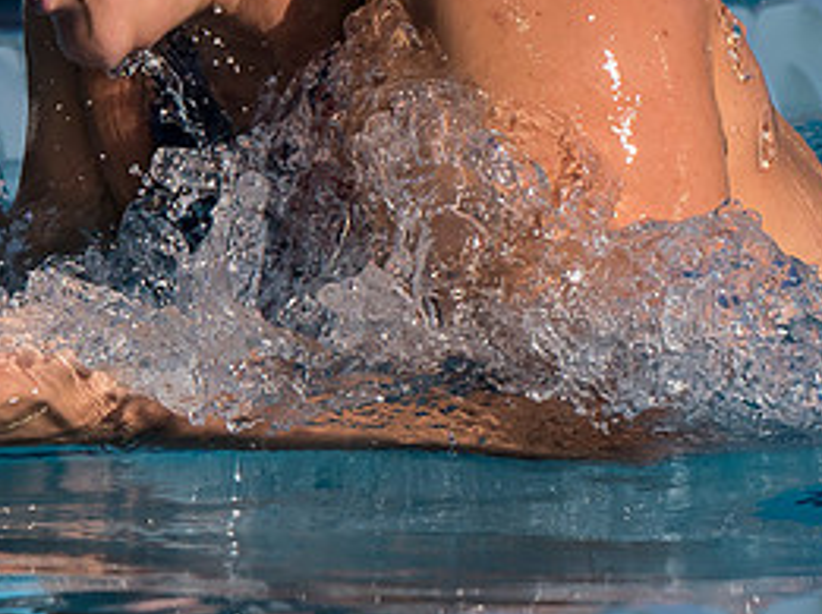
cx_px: 391
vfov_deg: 1.0
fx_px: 34764
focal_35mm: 1466
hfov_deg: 1.4
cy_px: -243
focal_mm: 200
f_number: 5
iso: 250
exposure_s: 1/1600
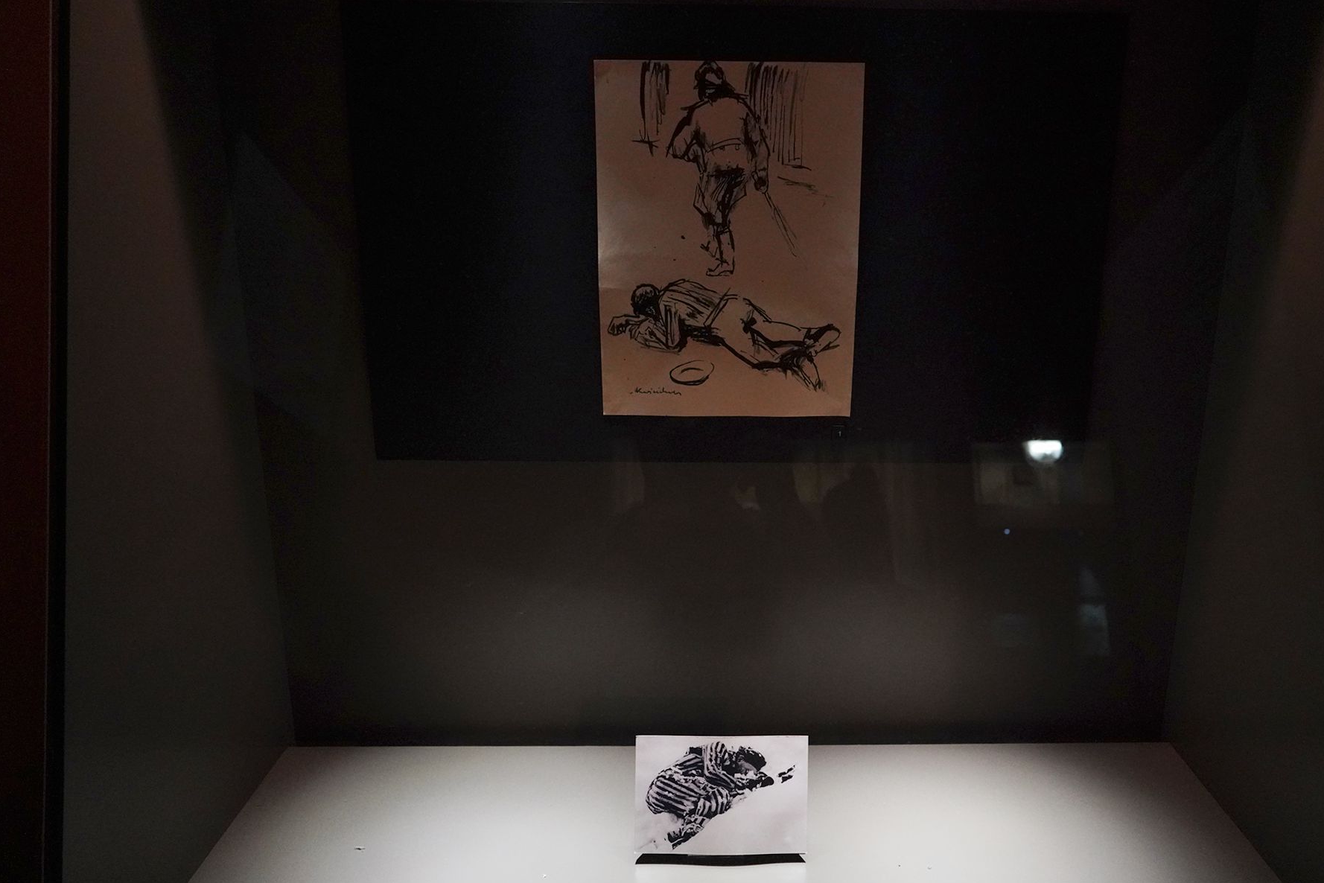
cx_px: 741
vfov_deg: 47.9
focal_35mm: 27
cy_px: 436
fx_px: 993
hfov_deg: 67.1
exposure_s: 1/80
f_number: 4
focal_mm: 24
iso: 6400
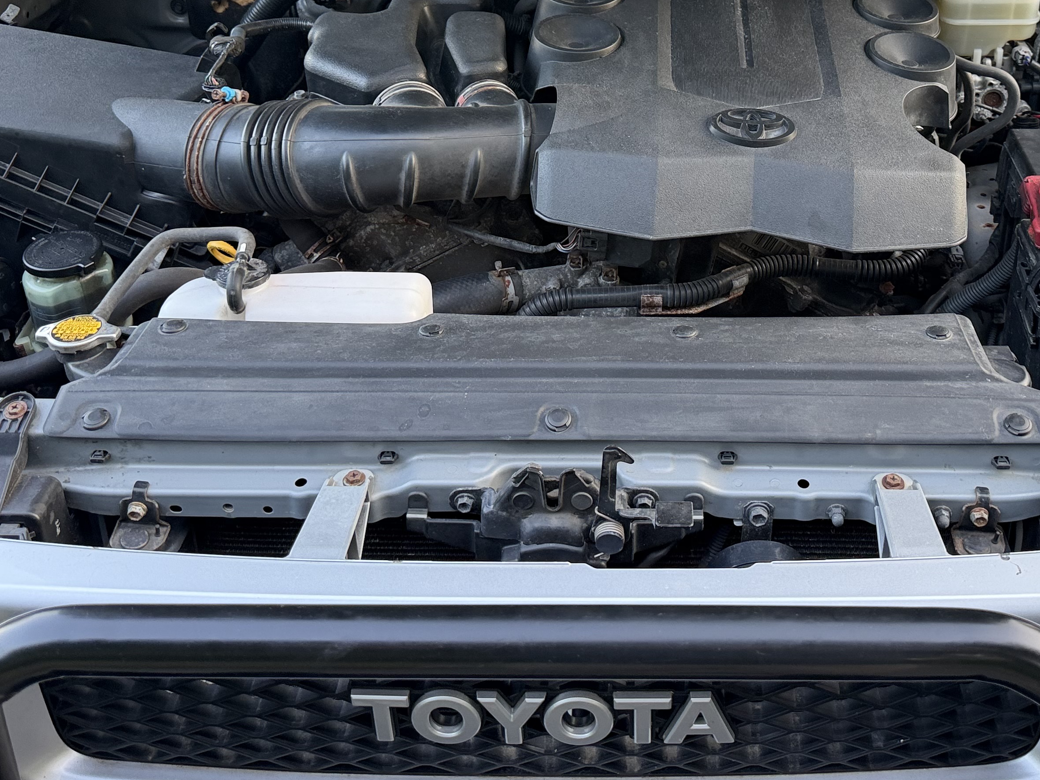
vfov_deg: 33.8
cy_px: 126
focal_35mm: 41
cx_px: 663
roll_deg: +1.2
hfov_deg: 45.3
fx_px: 1232
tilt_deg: -27.0
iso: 200
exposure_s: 1/75
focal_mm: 6.76
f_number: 1.78
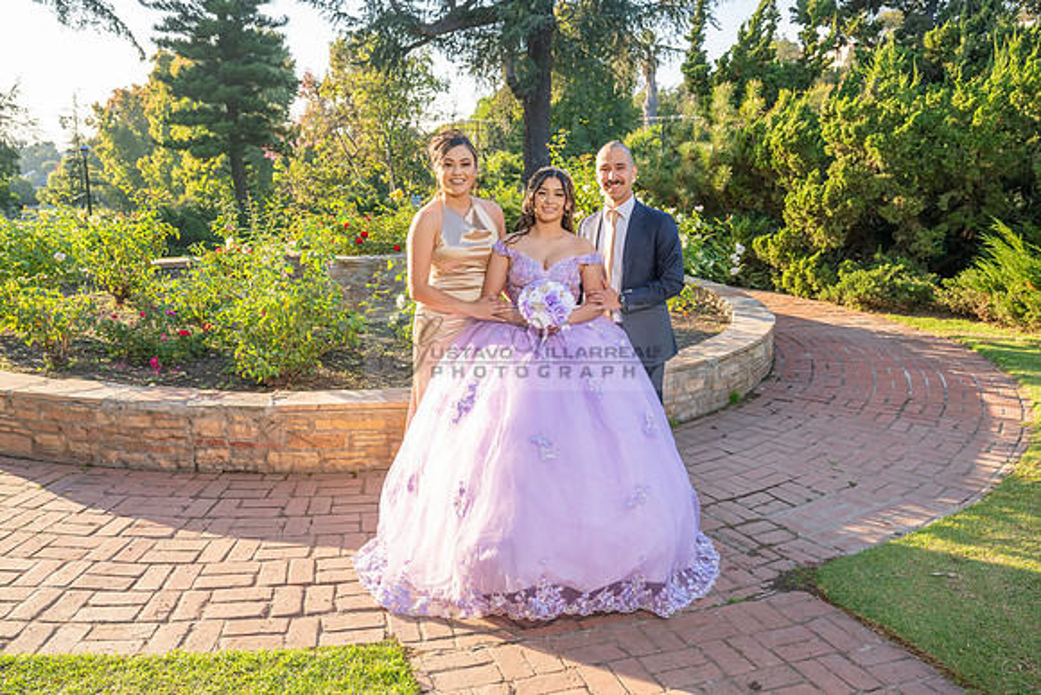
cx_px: 520
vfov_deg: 43.6
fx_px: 868
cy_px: 348
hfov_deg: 61.9
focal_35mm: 30
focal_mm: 30
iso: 200
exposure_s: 1/200
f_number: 5.6
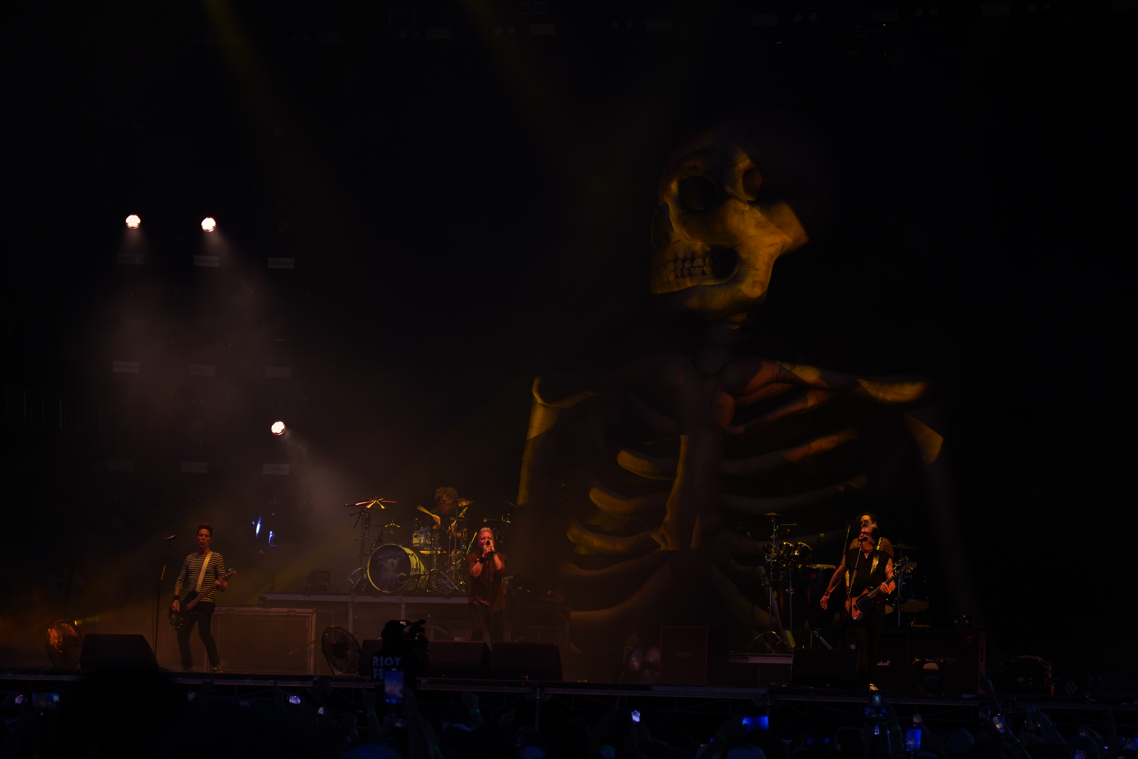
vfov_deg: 13.0
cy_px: 380
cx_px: 569
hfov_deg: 19.5
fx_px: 3319
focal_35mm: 105
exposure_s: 1/125
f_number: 4
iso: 500
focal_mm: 105
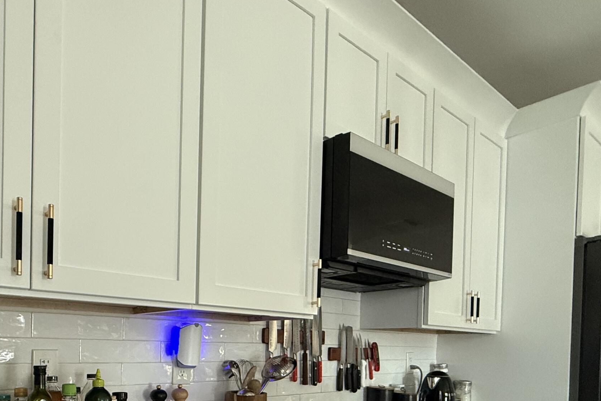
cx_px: 162
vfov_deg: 45.4
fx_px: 434
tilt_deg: -1.5
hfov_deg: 65.8
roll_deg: -1.3
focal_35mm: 26
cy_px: 354
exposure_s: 1/60
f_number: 2.2
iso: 500
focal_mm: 2.22
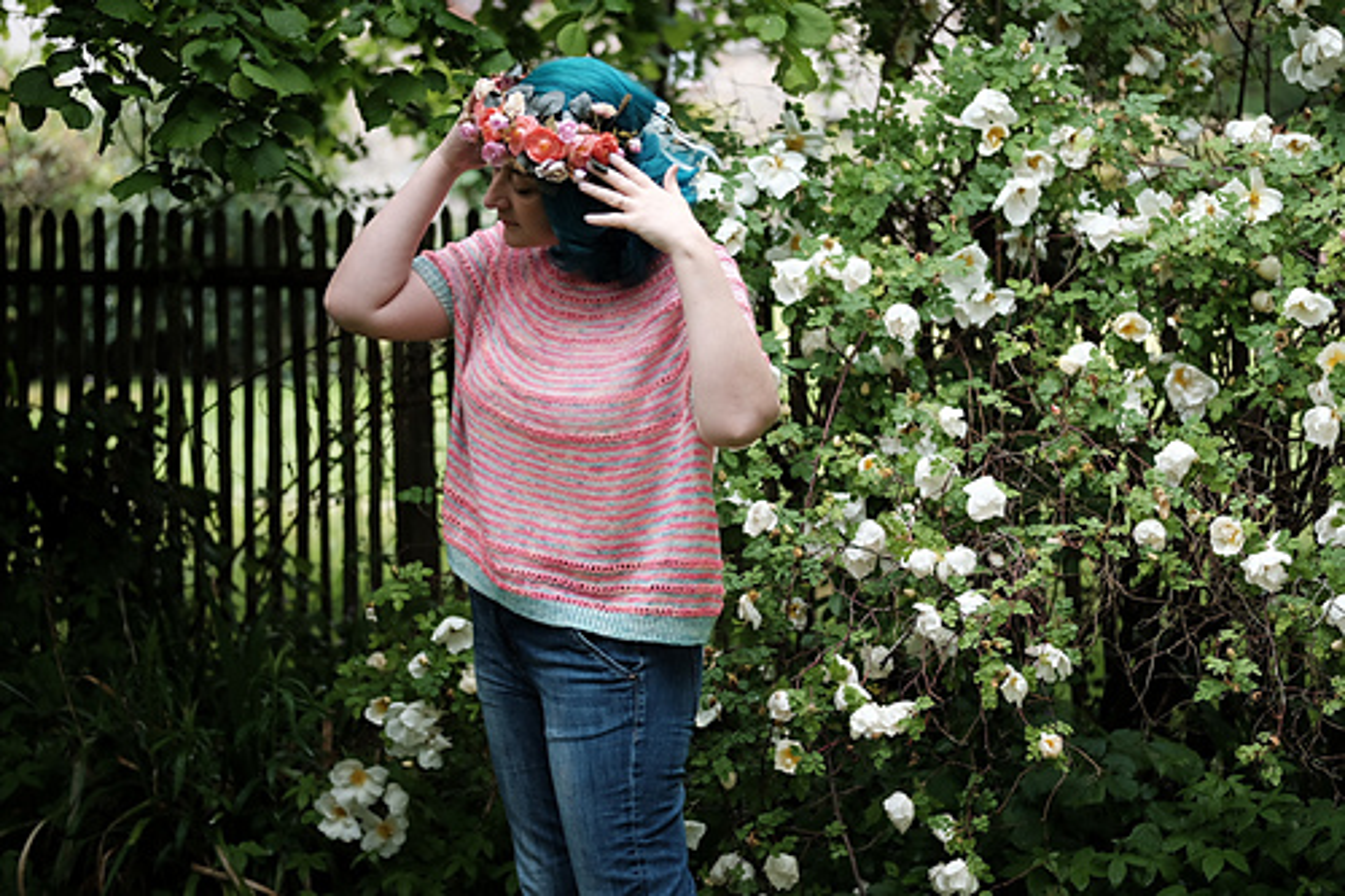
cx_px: 672
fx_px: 2801
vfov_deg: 18.2
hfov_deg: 27.0
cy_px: 448
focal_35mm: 75
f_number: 2
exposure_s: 1/1000
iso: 200
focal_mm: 50
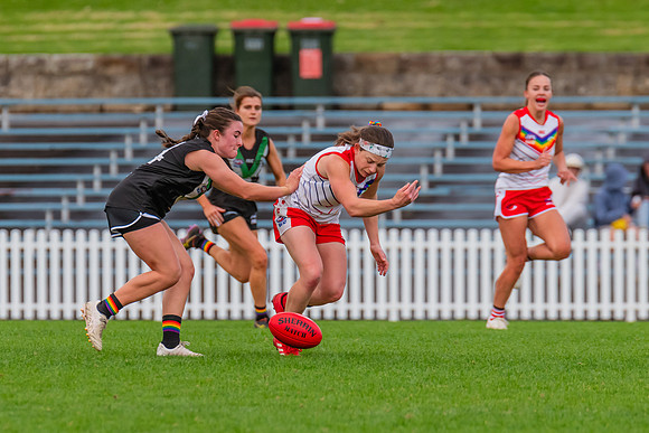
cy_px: 238
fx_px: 13105
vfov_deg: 1.9
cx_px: 292
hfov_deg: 2.8
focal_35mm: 727
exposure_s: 1/1000
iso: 800
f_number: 7.1
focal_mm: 420
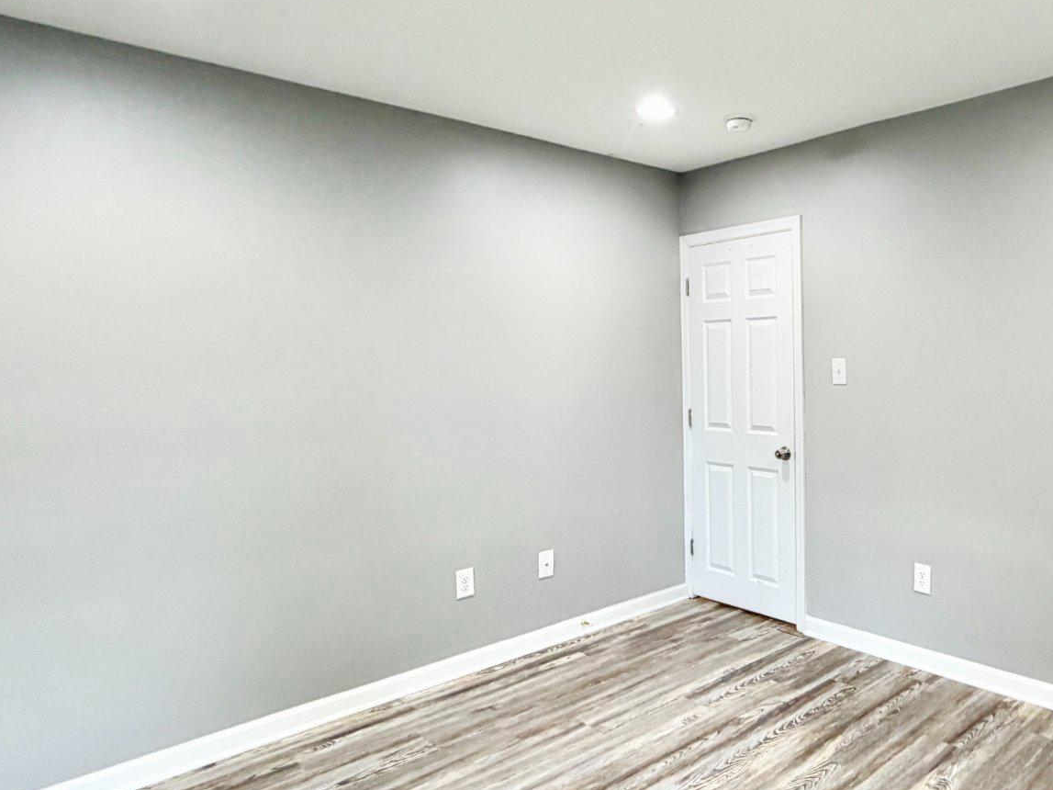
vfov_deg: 54.9
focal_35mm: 25
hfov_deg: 66.1
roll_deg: +1.6
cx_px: 760
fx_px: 760
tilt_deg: -1.3
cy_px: 384
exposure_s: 1/60
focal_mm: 2.22
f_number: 2.2
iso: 250
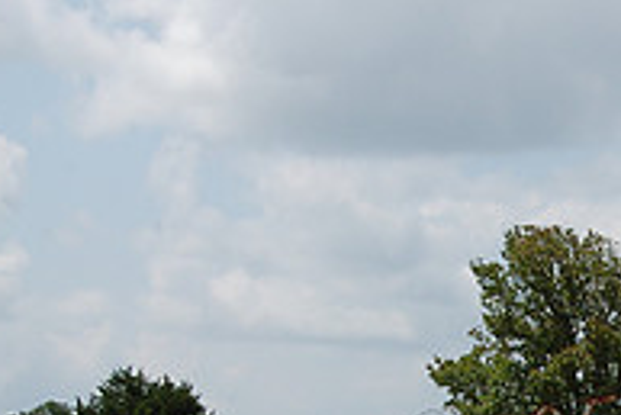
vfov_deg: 8.0
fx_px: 2952
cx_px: 682
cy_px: 412
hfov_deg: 11.8
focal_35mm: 171
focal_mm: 38
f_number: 16
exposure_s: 1/200
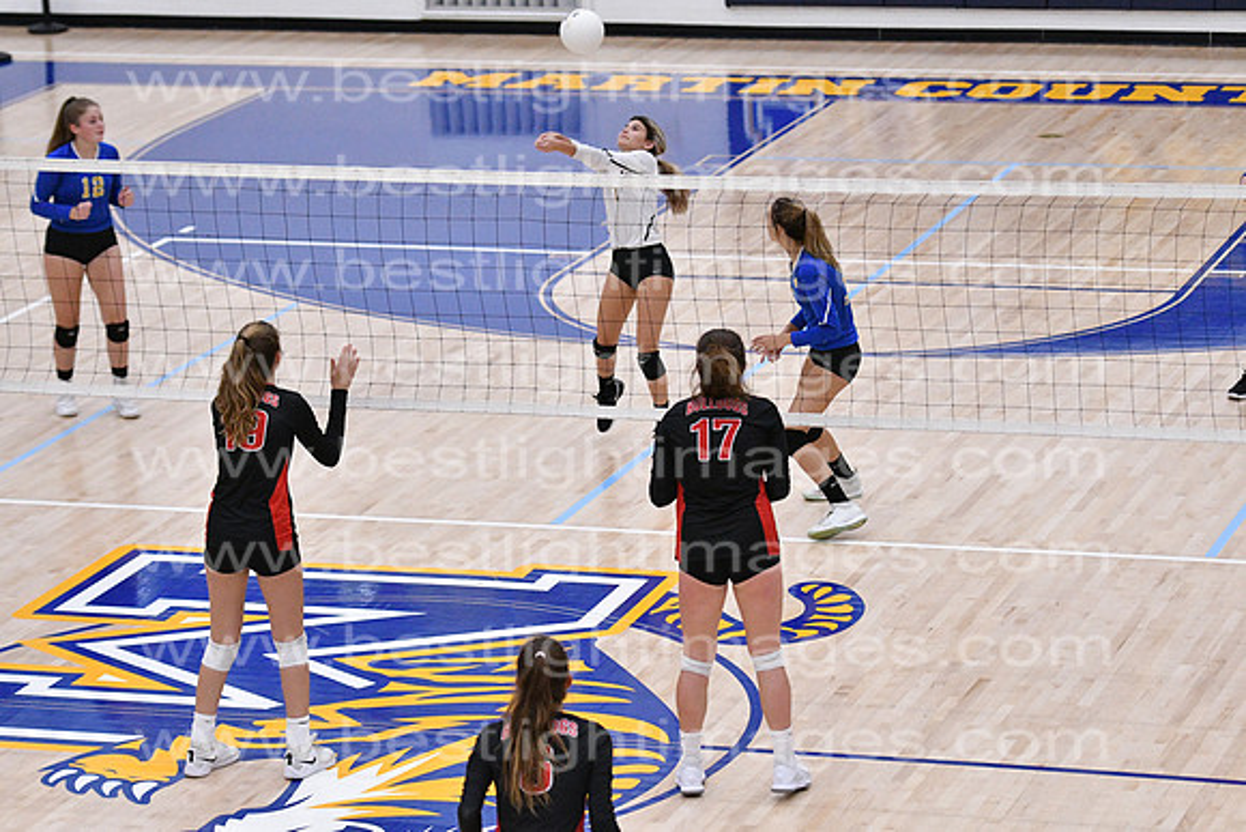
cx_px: 623
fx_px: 4777
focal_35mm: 138
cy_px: 416
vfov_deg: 9.9
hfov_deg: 14.9
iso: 6400
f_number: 3.2
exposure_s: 1/1250
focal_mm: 92
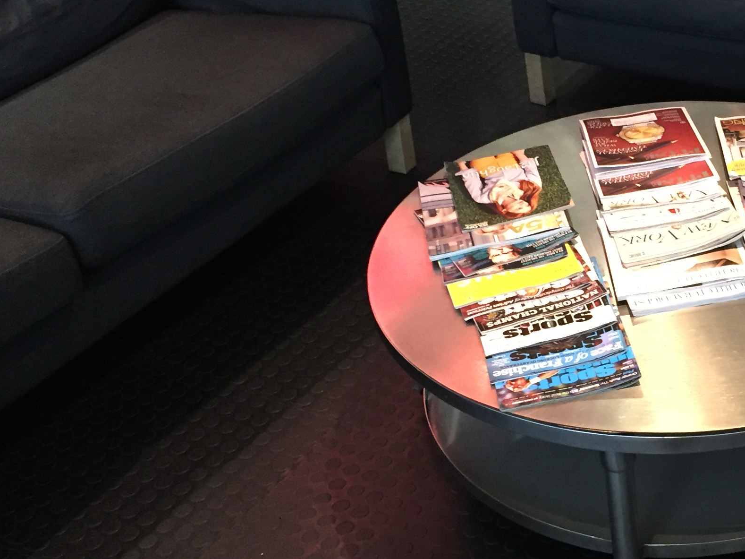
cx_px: 656
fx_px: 1291
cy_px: 288
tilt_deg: -35.8
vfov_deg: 24.4
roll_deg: +3.8
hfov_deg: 30.9
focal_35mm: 60
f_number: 2.2
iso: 250
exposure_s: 1/30
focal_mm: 4.15
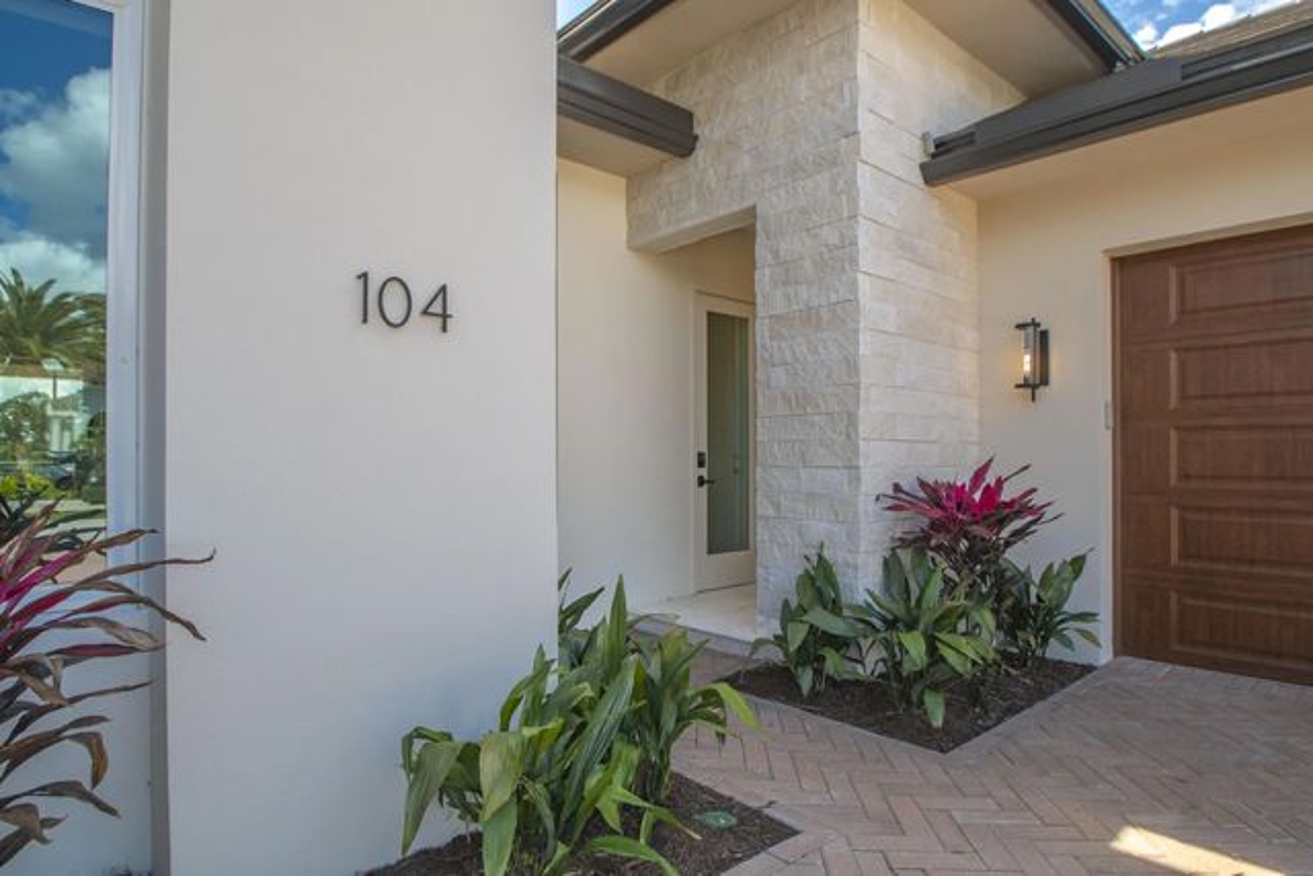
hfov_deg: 85.4
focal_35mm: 20
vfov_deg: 63.2
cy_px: 438
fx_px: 711
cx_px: 656
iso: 320
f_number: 6.3
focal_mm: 13
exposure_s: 1/1000
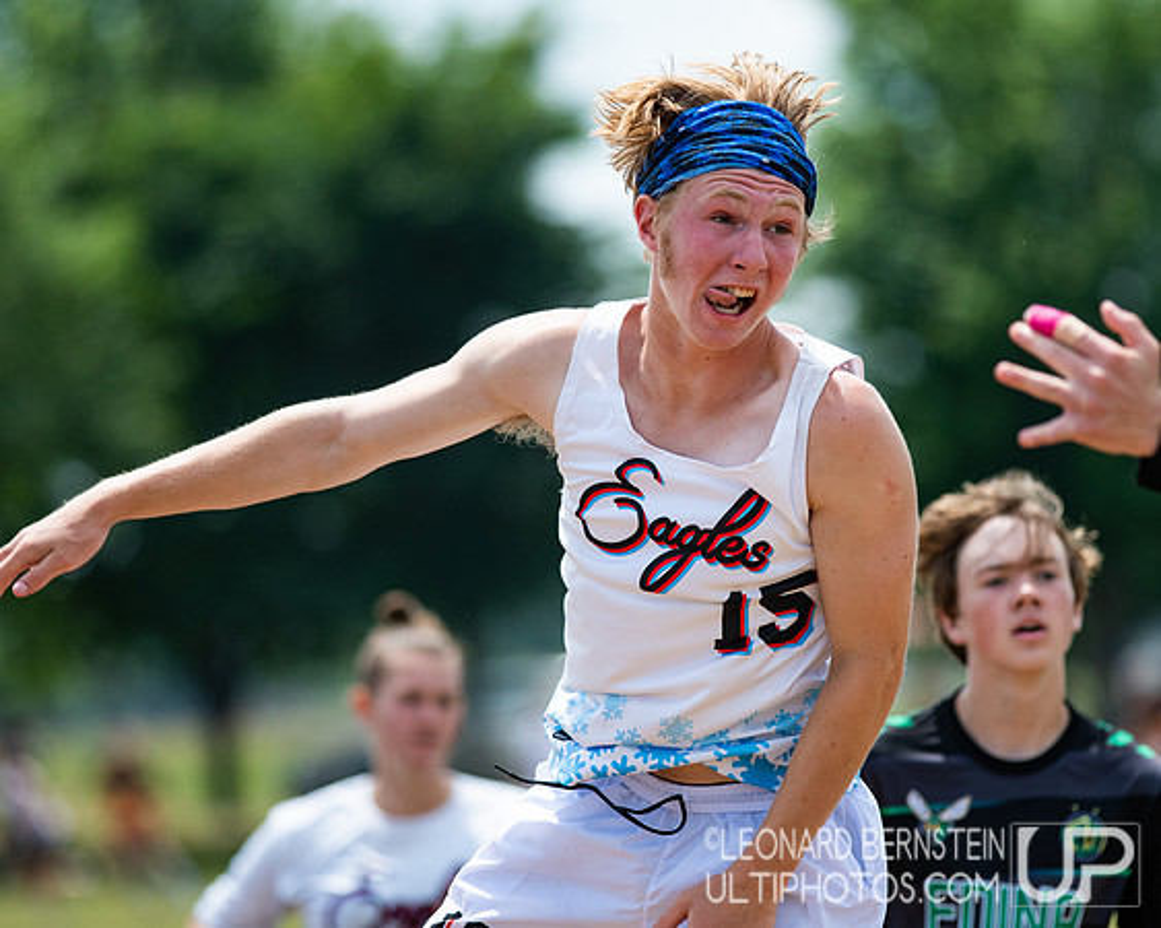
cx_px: 697
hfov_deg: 3.8
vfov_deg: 3.1
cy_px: 464
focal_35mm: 507
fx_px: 17409
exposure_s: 1/2500
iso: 400
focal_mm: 300
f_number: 4.5
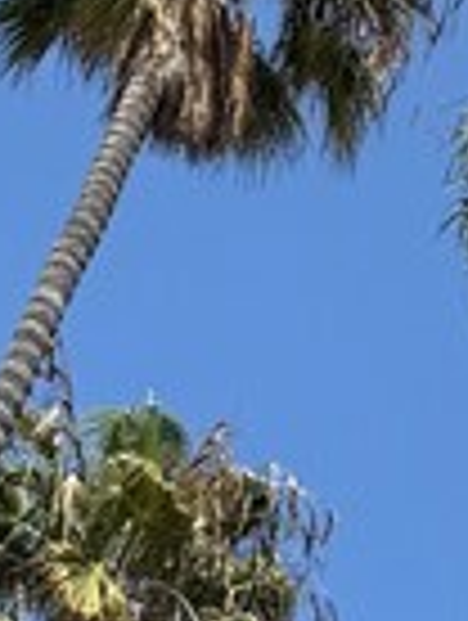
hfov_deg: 8.0
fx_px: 3199
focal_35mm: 178
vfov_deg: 9.3
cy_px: 1710
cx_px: 945
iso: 80
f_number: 1.78
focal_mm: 6.76
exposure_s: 1/3759
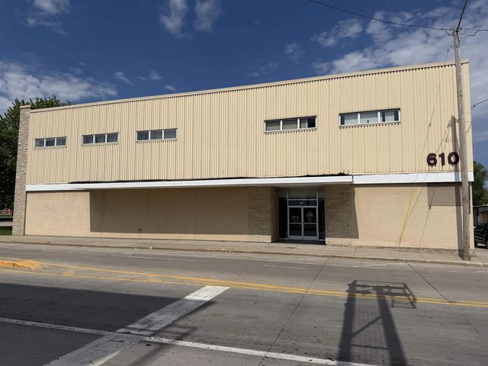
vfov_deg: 56.8
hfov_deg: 71.6
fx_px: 338
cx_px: 244
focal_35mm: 24
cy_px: 183
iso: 80
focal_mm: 6.76
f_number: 1.78
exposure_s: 1/14286
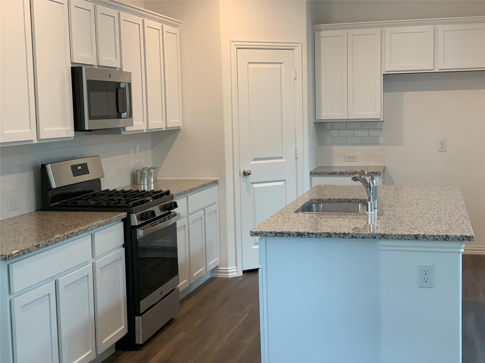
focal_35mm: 52
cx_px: 242
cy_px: 182
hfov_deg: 36.8
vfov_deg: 28.0
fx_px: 729
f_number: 2.4
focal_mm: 6
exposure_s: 1/60
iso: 100
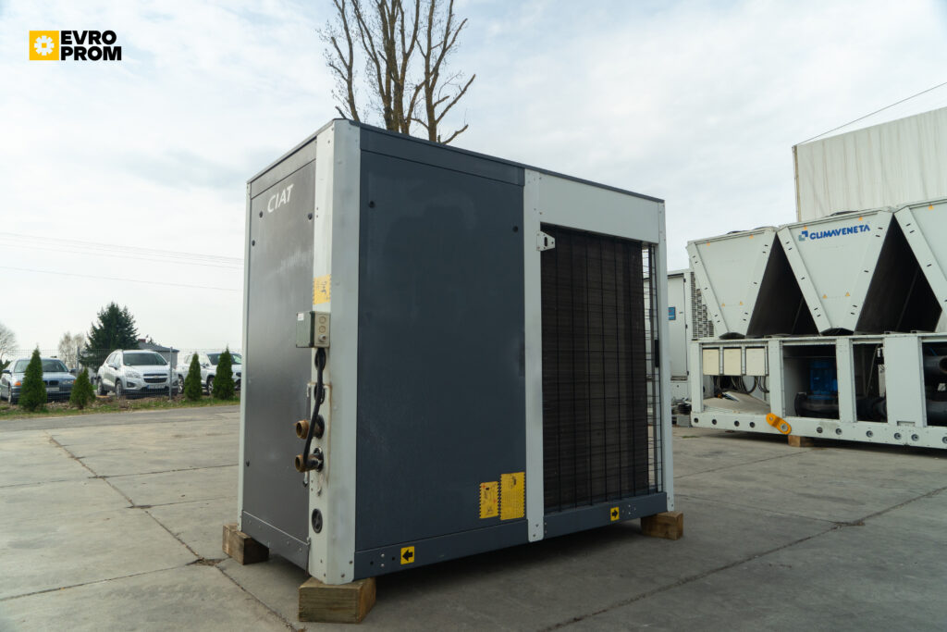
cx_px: 474
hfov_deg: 73.7
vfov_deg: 53.1
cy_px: 316
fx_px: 631
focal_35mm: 24
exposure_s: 1/160
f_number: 8
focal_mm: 24
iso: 640
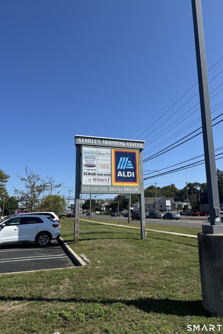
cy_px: 167
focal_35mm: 25
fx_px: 232
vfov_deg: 71.5
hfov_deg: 51.3
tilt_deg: +9.0
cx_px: 112
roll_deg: +0.3
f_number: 1.78
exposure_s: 1/4950
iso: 80
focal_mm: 6.76
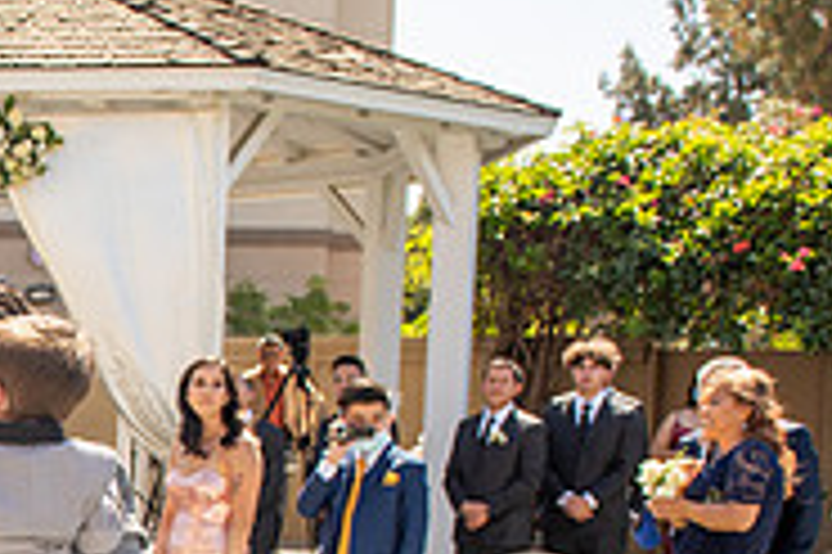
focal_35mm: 84
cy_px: 631
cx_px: -229
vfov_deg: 15.7
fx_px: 1940
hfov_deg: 21.9
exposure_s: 1/250
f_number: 6.3
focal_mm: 24
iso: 100
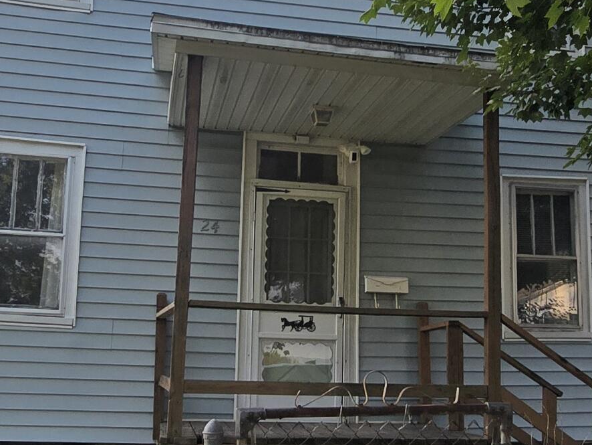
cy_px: 264
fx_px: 753
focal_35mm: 44
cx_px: 329
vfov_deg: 32.8
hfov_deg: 42.9
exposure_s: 1/771
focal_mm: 2.2
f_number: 2.2
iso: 50
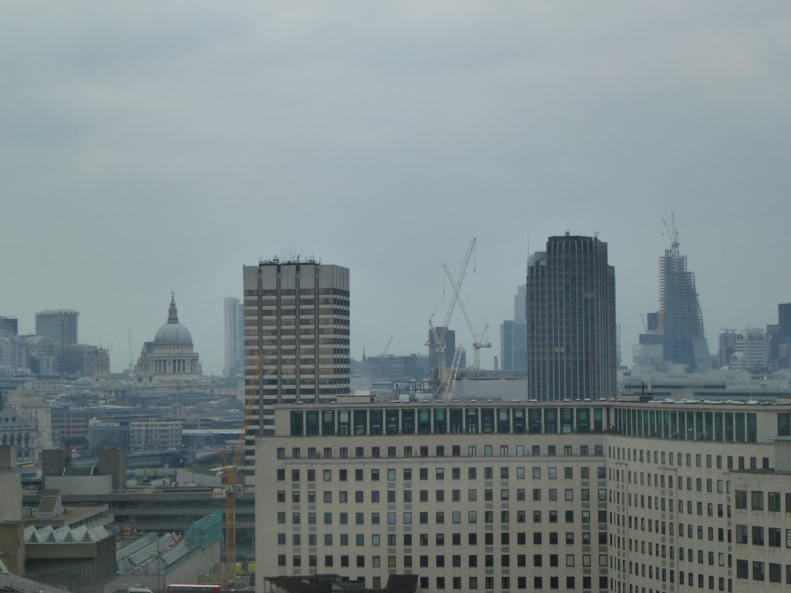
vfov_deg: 15.4
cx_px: 396
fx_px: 2194
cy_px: 296
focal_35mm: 96
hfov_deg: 20.4
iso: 160
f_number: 5
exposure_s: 1/250
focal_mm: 17.3
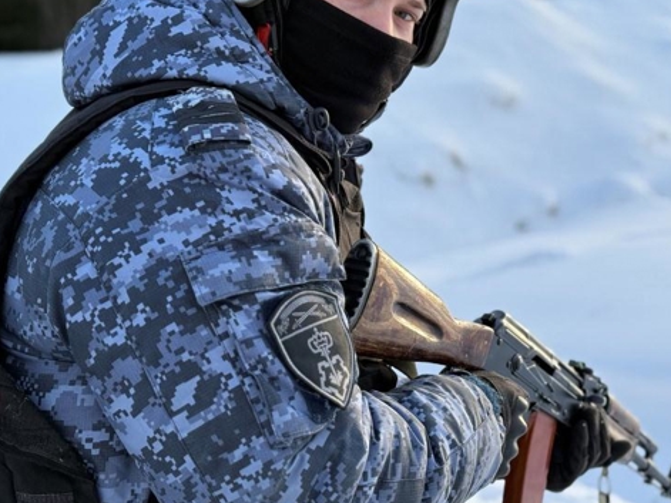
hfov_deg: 28.6
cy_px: 154
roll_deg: +2.0
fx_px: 1318
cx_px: 368
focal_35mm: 68
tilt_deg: -3.9
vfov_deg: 21.5
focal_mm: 6.76
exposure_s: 1/987
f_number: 1.78
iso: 100
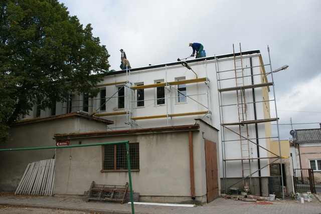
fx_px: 294
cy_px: 107
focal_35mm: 33
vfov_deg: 40.0
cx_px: 160
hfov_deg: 57.2
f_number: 10
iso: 100
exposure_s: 1/125
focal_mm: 22
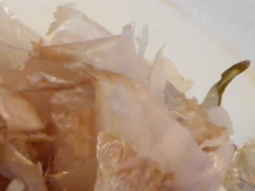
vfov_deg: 10.9
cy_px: 340
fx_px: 943
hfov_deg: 14.6
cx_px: -96
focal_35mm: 128
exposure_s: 1/30
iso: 400
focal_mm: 4.5
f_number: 3.7
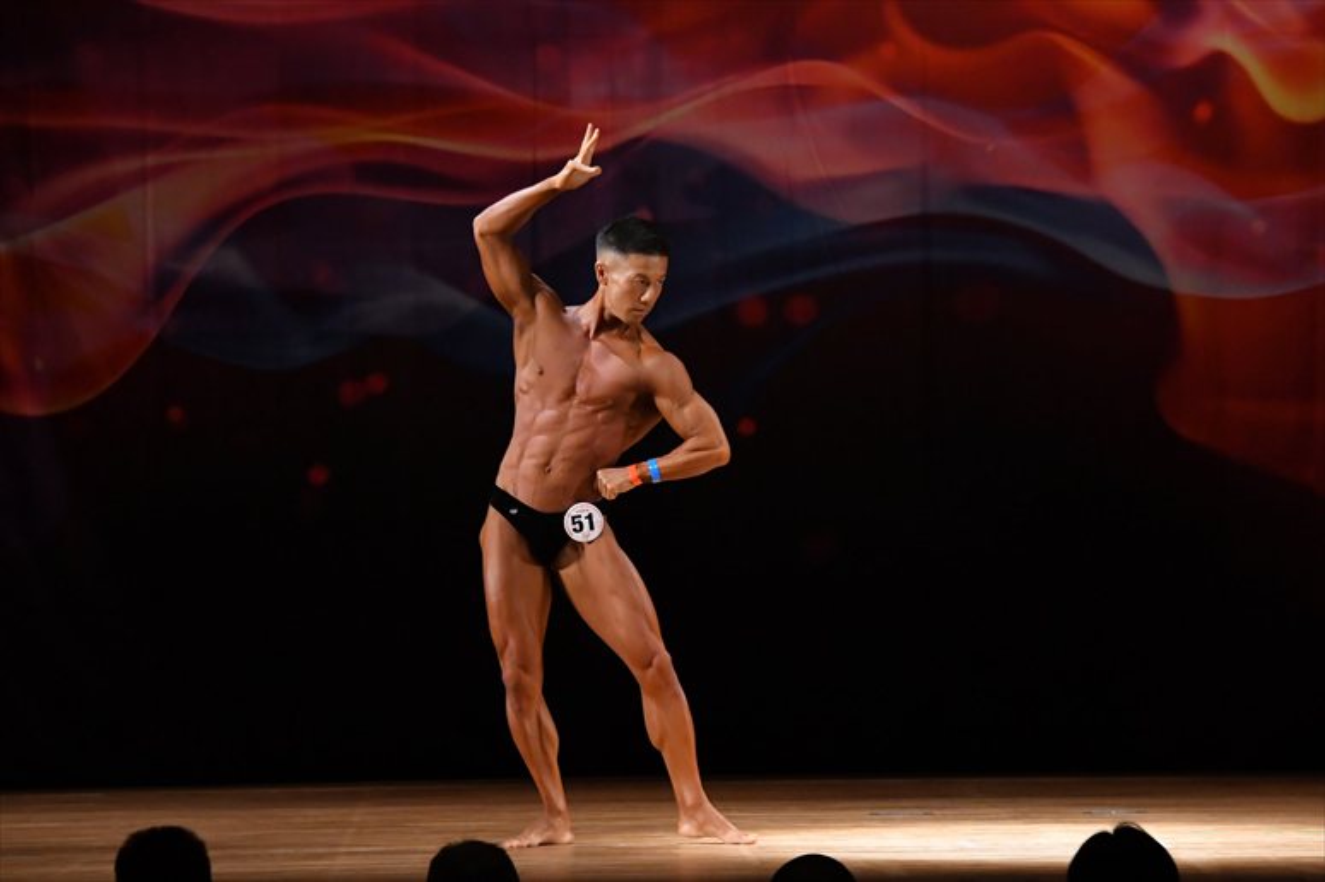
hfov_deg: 10.2
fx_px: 7431
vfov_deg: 6.8
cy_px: 441
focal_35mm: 202
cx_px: 662
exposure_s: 1/400
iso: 4000
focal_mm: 135
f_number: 5.6
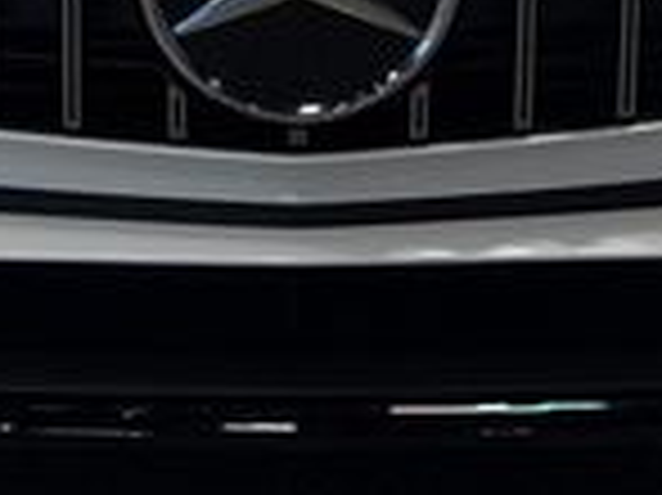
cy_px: -464
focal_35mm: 209
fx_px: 3994
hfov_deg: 9.5
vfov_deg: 6.9
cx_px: 261
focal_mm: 6.76
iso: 80
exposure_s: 1/819
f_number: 1.78
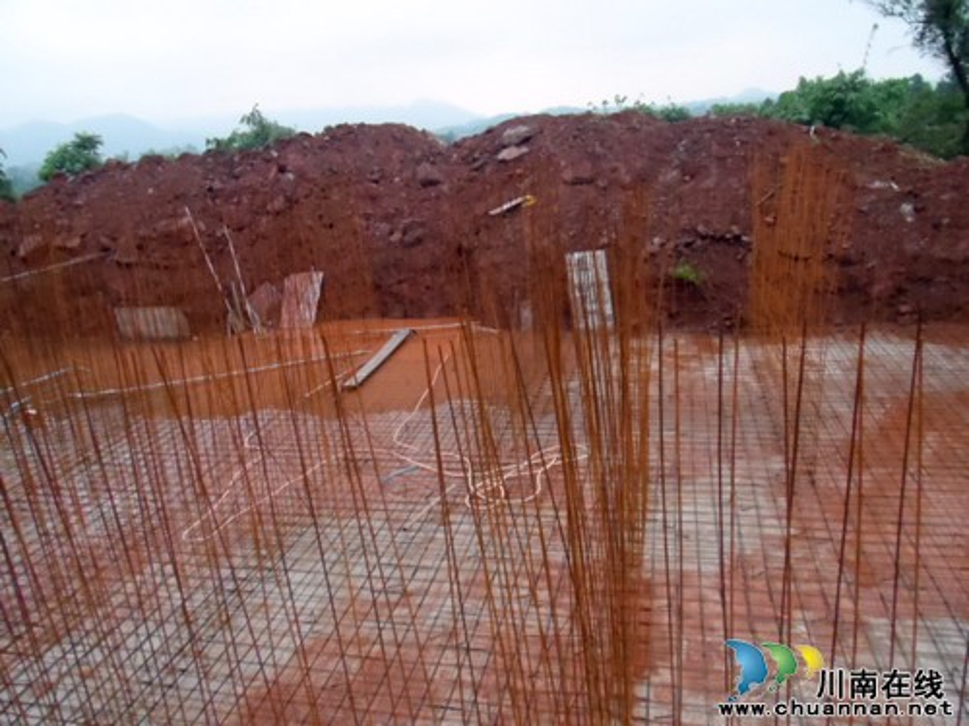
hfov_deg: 71.6
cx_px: 484
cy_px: 363
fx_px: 672
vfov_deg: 56.8
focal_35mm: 24
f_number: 4.5
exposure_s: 1/1500
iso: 800
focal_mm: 4
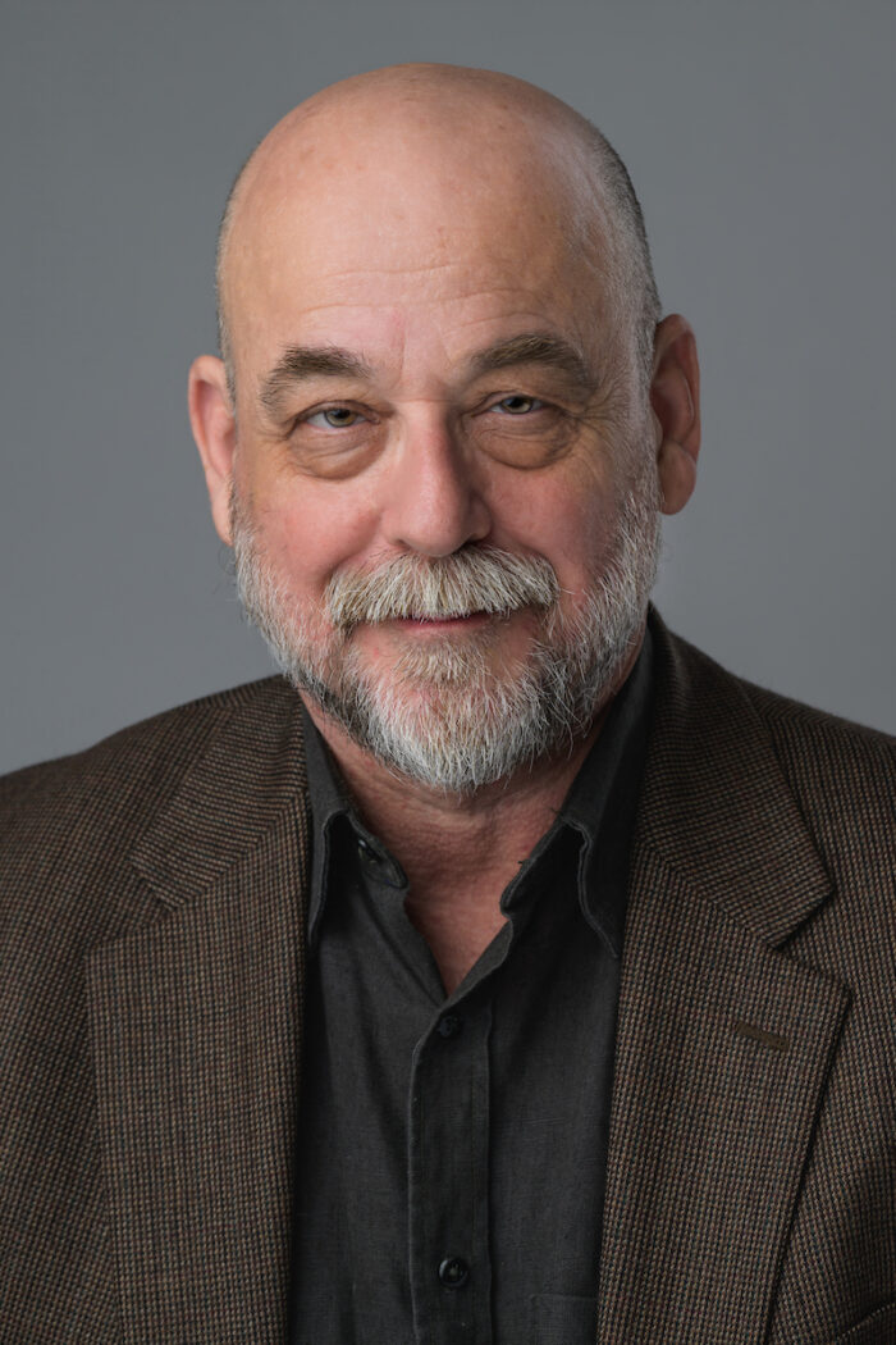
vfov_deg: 15.2
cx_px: 448
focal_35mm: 135
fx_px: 5040
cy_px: 672
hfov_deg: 10.2
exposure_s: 1/200
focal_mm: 135
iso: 64
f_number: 9
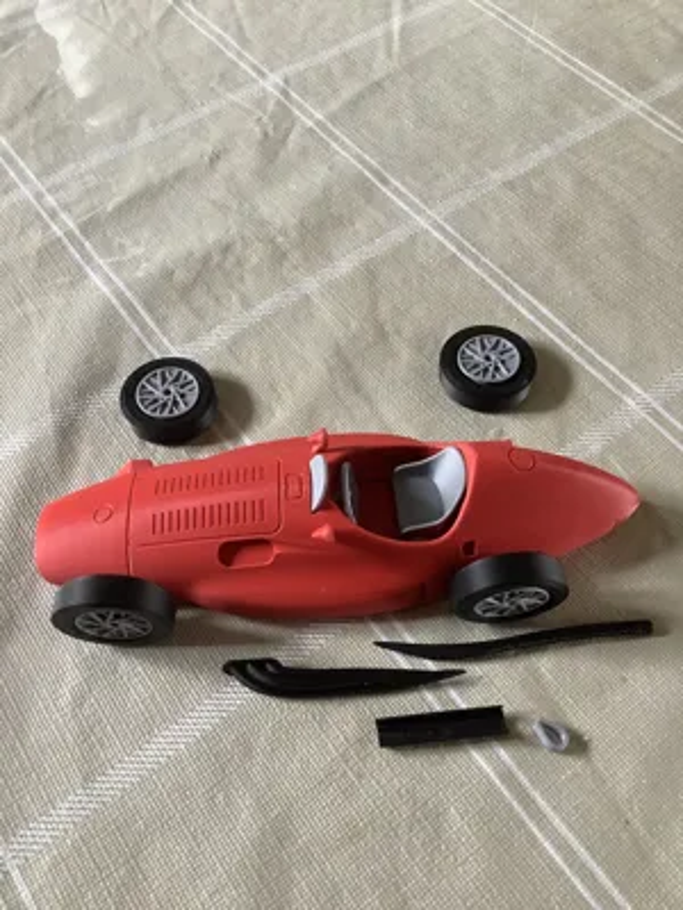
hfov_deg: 45.4
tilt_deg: -58.7
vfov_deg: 58.4
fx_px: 816
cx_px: 342
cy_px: 455
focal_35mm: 31
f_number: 2.4
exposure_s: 1/60
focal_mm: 3.3
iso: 250
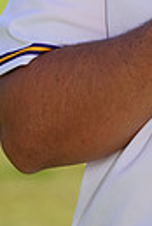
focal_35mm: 1154
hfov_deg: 1.2
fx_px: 7289
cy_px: -156
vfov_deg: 1.8
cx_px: 309
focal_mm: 259
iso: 100
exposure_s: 1/250
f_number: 8
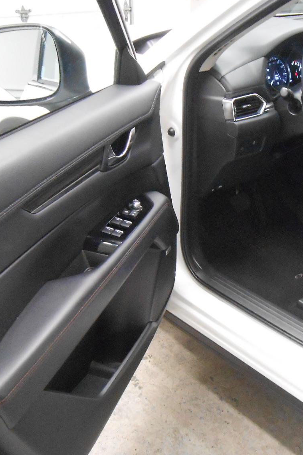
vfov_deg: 50.7
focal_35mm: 38
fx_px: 480
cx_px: 231
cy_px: 234
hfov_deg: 34.2
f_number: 3.5
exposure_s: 1/13
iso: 800
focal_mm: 4.6
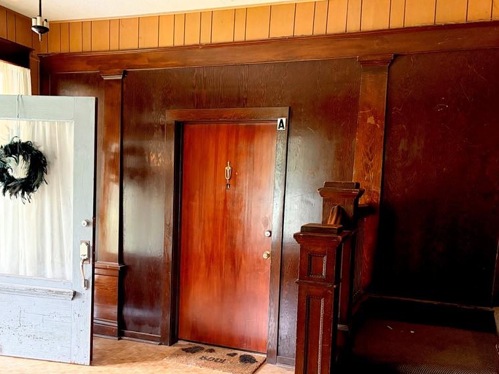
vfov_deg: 40.4
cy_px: 238
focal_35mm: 35
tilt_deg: -5.9
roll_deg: -1.7
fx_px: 505
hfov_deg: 52.5
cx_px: 226
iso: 500
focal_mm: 5.96
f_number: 1.6
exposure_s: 1/44
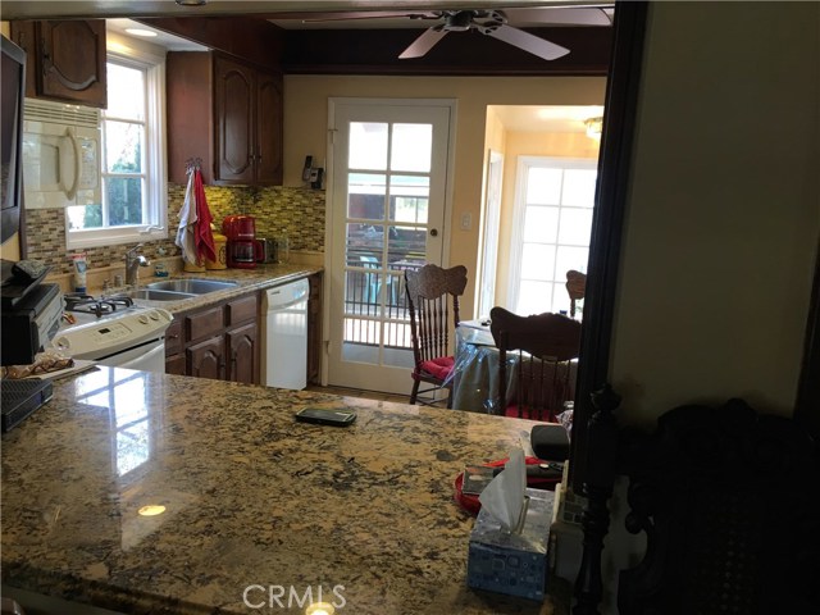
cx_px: 410
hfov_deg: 61.7
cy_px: 308
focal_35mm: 29
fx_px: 687
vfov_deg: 48.2
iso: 32
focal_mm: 4.15
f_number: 2.2
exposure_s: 1/30
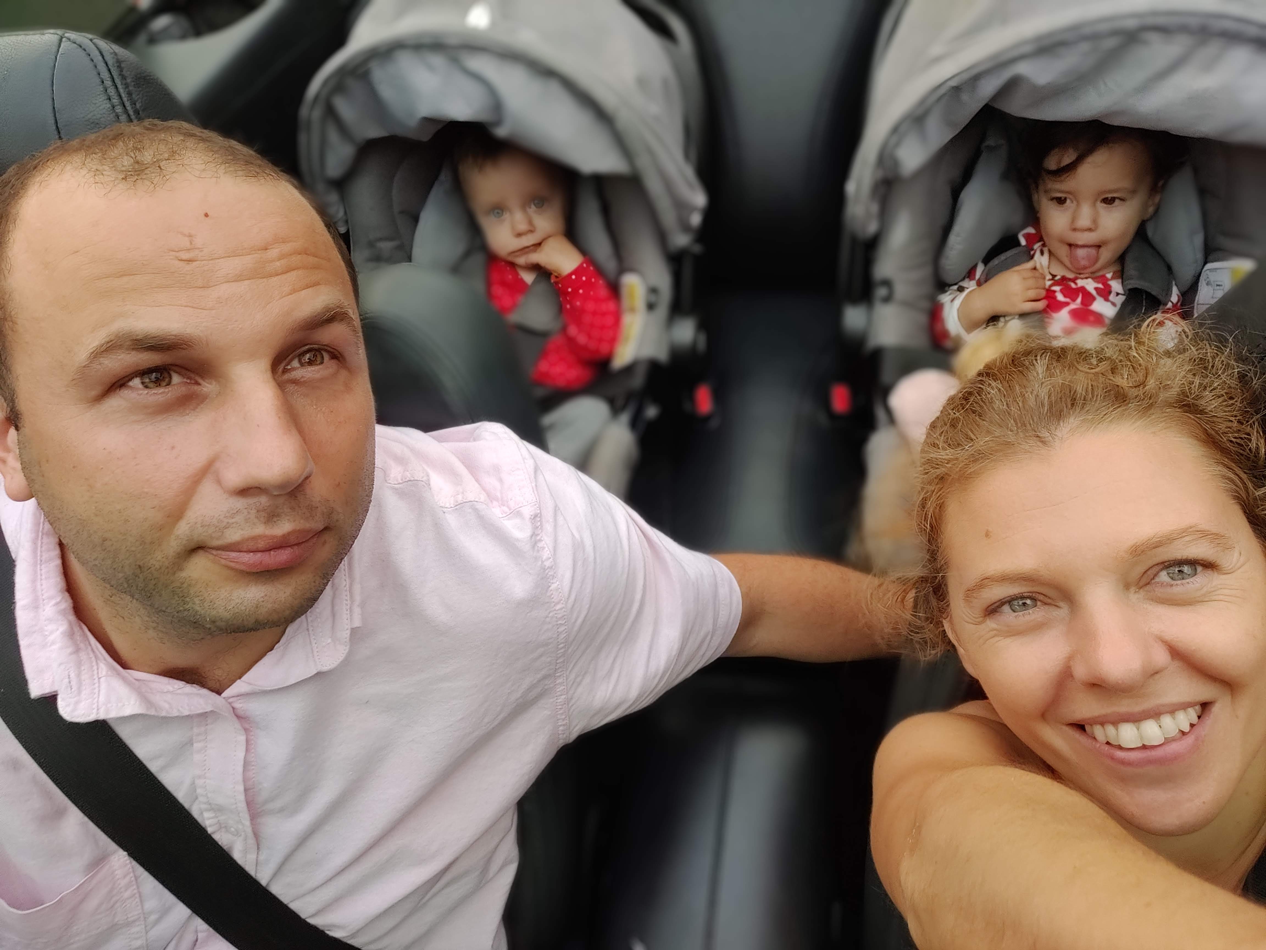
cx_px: 633
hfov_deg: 81.7
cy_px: 475
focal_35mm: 20
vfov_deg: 66.0
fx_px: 731
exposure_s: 1/100
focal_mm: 3.45
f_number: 2
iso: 125
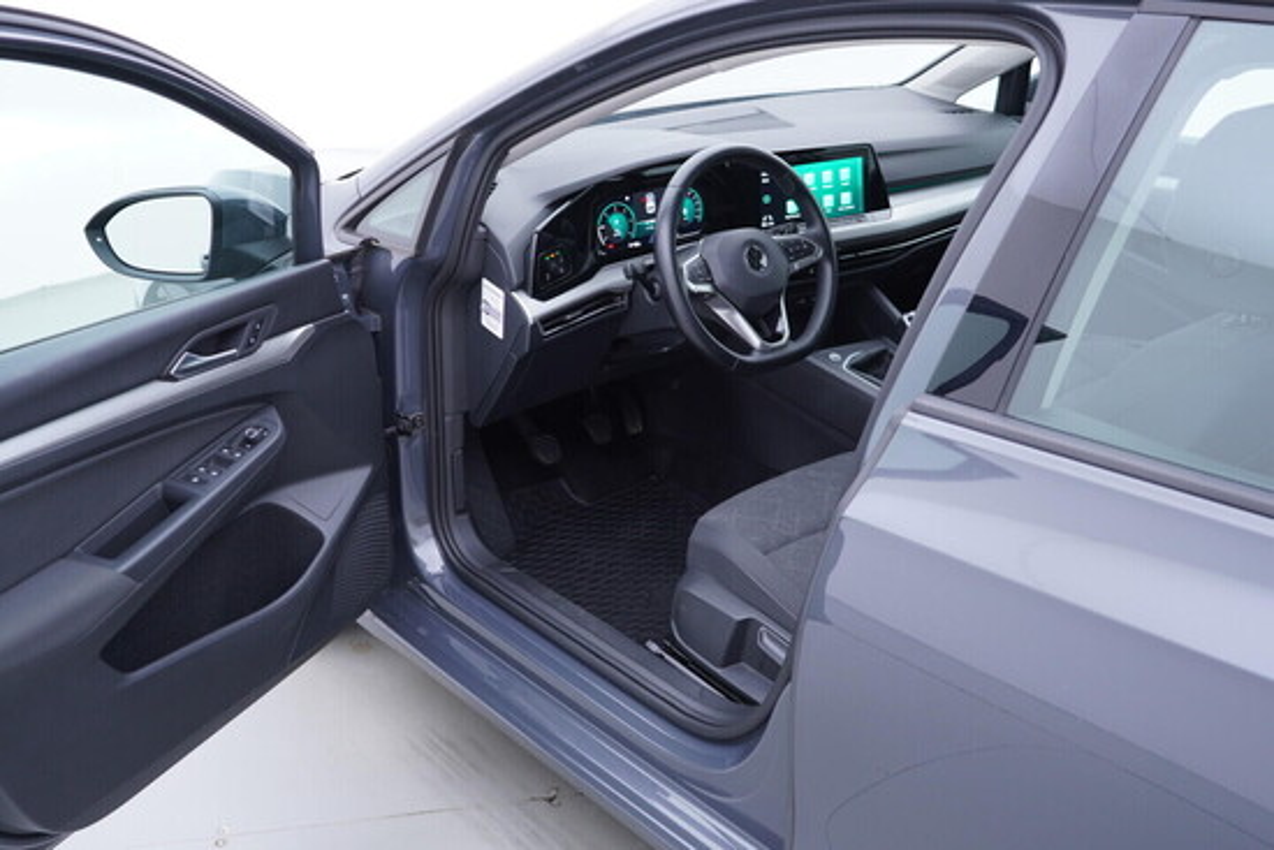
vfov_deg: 36.9
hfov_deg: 53.1
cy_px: 425
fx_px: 1274
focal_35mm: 36
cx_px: 637
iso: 160
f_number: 2.8
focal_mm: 24
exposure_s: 1/40
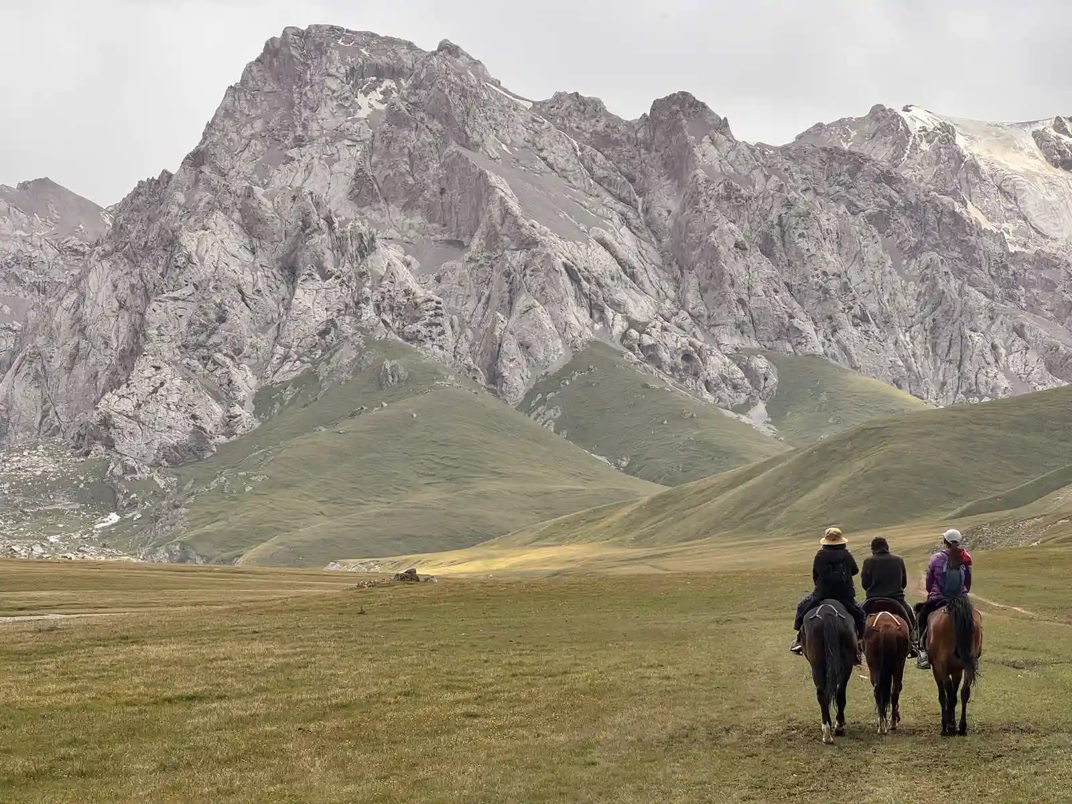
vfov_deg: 19.1
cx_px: 536
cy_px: 402
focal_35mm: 77
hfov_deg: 25.3
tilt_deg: +3.7
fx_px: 2385
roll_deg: -1.1
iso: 25
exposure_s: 1/713
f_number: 2.8
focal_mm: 9
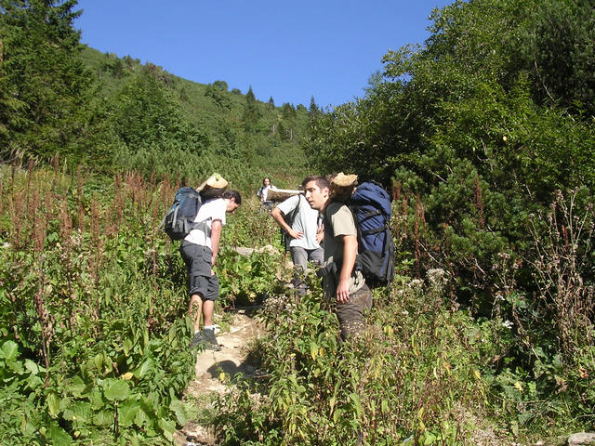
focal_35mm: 38
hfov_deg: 49.0
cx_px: 298
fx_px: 653
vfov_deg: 37.7
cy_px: 223
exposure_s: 1/174
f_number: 5.6
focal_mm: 5.8
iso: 100
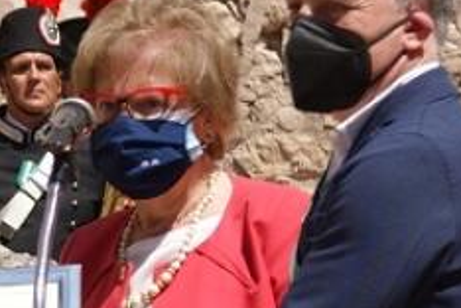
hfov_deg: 5.9
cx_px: -175
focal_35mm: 346
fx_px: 4425
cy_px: 260
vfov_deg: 4.0
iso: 100
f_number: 5.6
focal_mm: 45
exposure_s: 1/640
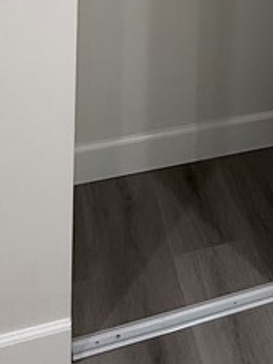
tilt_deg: -3.8
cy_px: -177
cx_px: 325
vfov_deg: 24.1
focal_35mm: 64
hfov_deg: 21.4
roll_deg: -3.3
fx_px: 673
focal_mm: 2.22
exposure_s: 1/120
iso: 160
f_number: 2.2
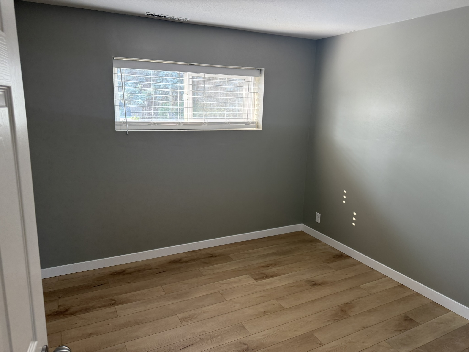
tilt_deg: -12.1
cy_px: 176
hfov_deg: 71.6
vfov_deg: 56.8
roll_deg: -0.5
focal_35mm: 24
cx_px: 234
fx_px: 325
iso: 200
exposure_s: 1/154
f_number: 1.78
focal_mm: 6.76
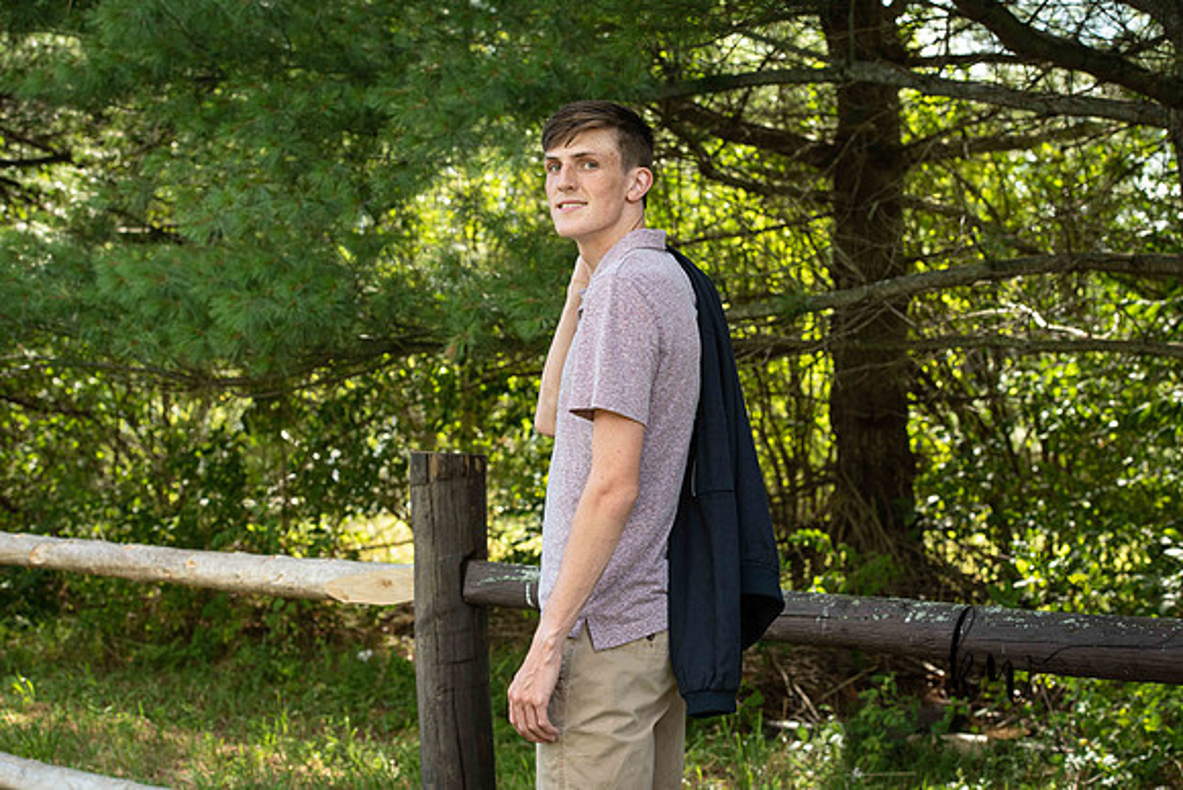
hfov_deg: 26.0
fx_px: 2564
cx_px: 592
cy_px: 395
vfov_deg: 17.5
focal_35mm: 78
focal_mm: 78
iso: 500
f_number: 6.3
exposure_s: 1/200
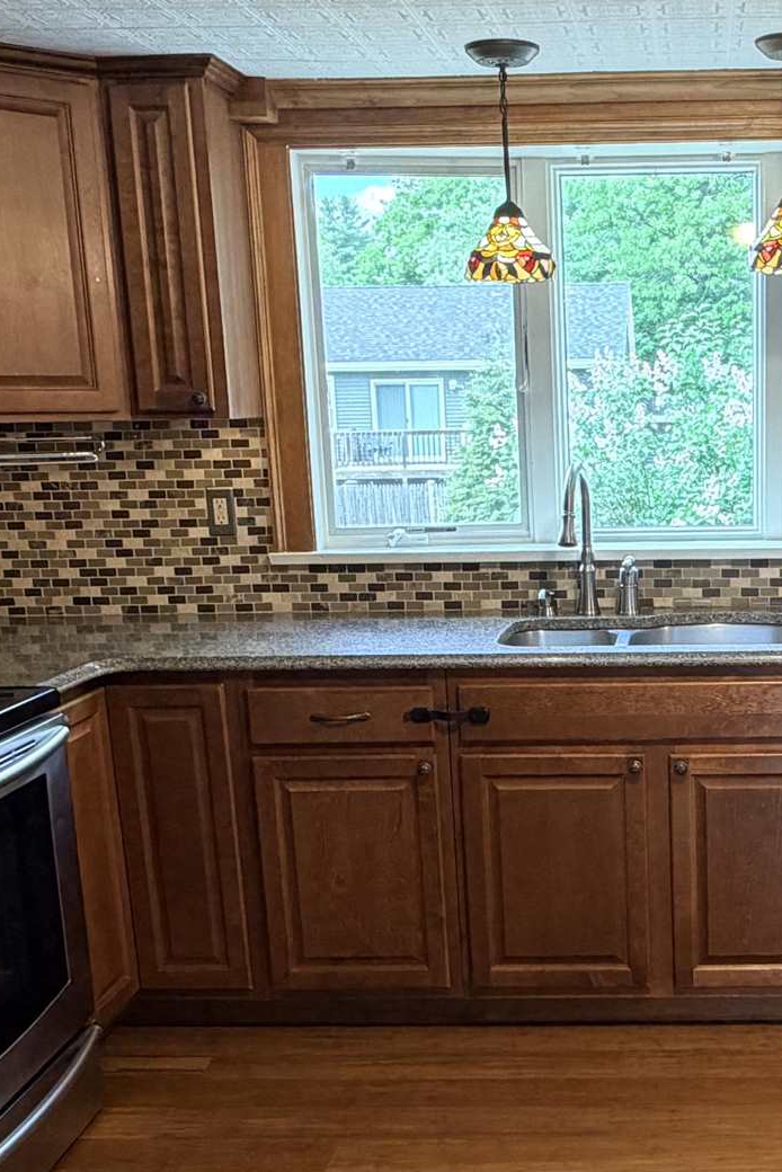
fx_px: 1400
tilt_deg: -12.5
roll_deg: +1.2
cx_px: 690
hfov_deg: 30.0
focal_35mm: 43
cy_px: 694
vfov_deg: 45.2
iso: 200
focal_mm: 2.22
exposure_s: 1/62
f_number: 2.2
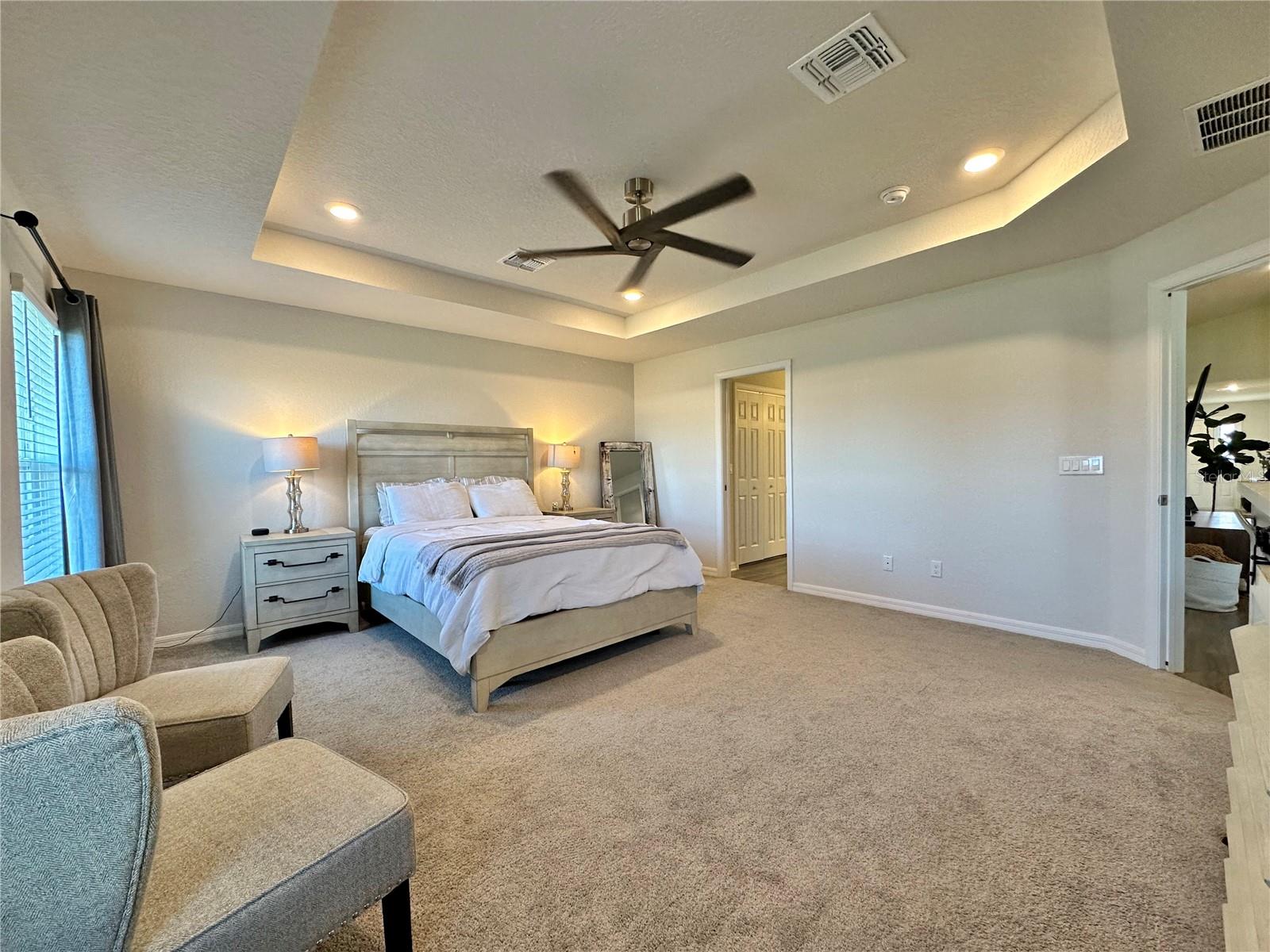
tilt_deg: -1.2
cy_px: 476
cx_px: 635
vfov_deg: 85.7
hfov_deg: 102.1
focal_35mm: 14
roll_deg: +1.0
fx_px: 514
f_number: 2.2
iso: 200
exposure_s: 1/120
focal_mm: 2.22
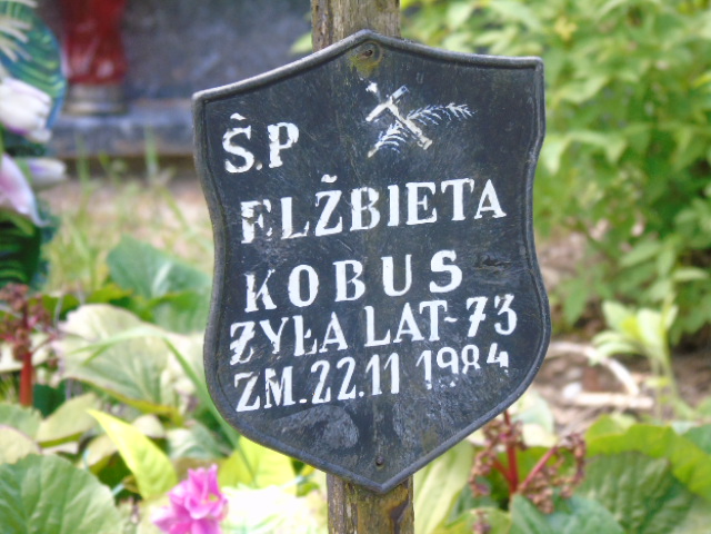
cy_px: 267
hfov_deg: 7.1
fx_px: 5710
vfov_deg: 5.3
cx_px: 356
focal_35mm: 278
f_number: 4.9
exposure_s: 1/80
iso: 400
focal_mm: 50
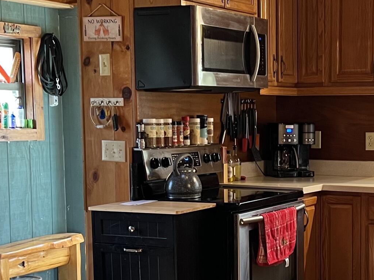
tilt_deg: -6.4
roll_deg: -0.4
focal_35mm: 76
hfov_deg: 25.2
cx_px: 305
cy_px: 203
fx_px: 821
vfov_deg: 19.3
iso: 160
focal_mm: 5.7
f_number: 1.5
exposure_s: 1/60
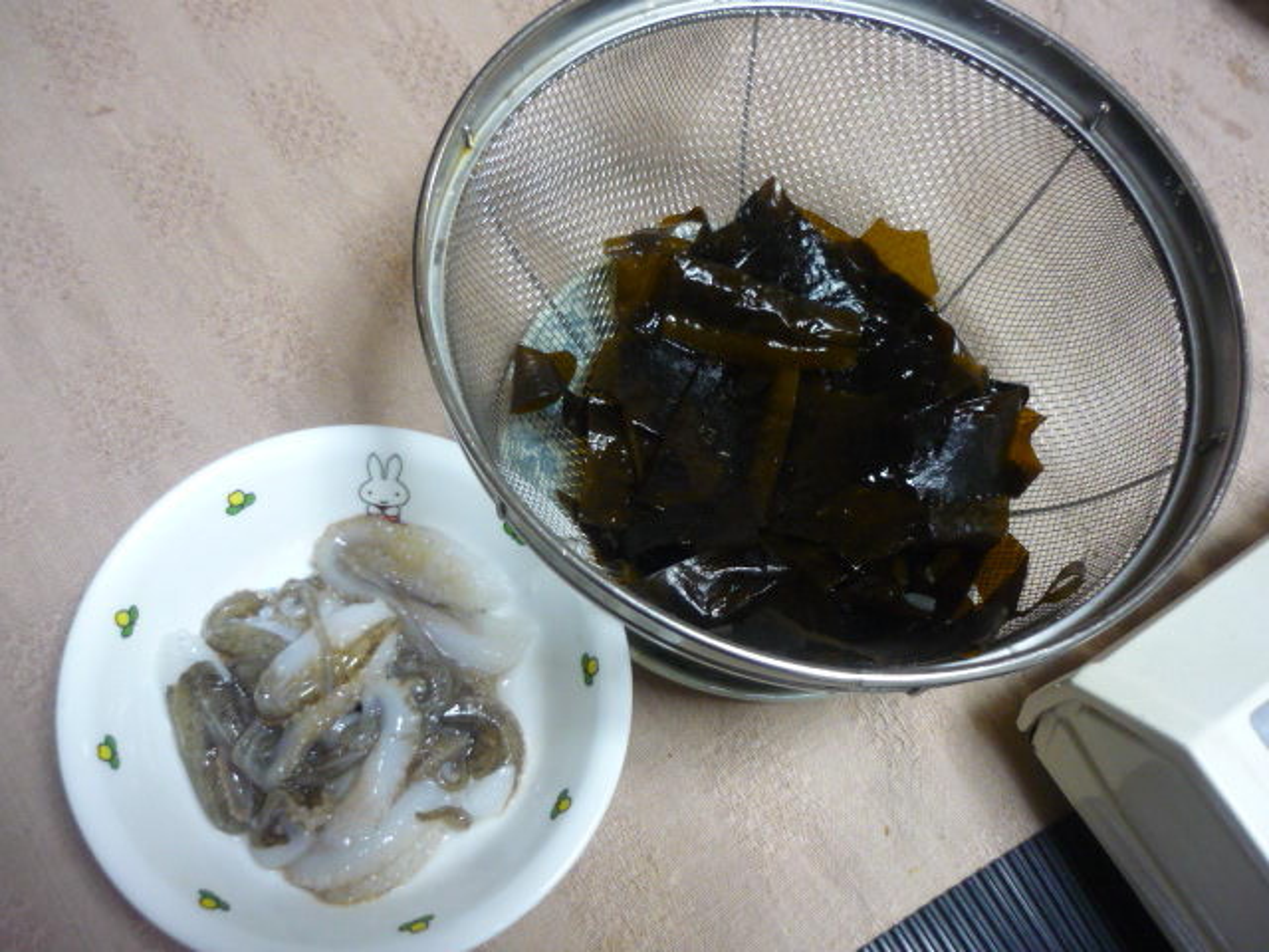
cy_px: 476
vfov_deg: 42.9
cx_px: 634
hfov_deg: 55.4
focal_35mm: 33
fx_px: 1210
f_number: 2.8
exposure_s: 1/30
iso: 320
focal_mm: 5.5
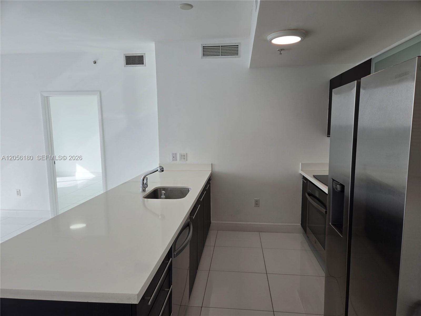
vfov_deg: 58.9
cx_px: 210
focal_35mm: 23
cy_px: 158
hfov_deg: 73.9
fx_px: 280
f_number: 1.8
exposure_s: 1/173
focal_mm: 5.4
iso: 25
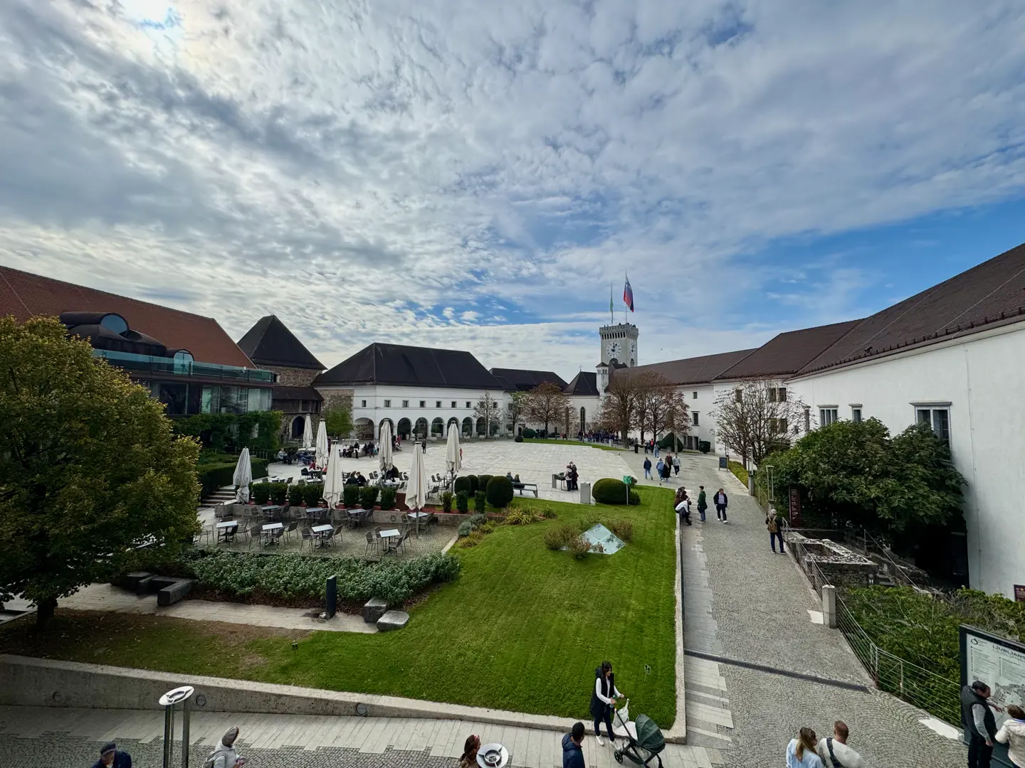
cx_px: 512
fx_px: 415
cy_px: 384
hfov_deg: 102.1
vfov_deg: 85.7
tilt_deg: +3.8
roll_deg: -0.5
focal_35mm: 14
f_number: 2.2
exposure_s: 1/3906
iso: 40
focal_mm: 2.22
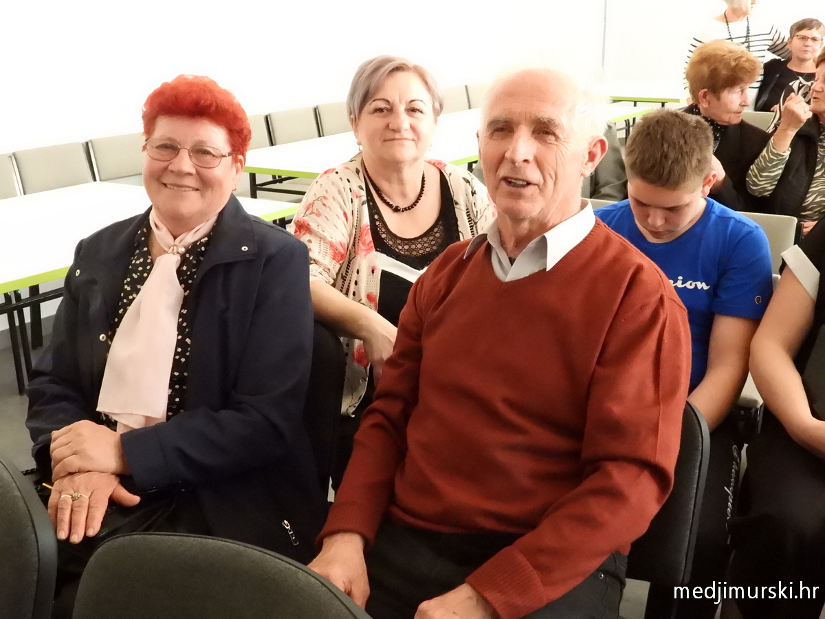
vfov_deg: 32.9
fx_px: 1049
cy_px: 310
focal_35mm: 44
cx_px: 412
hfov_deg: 42.9
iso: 3200
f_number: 3.2
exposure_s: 1/640
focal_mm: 7.9
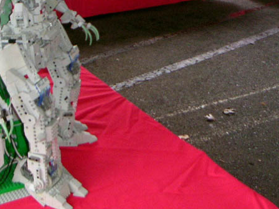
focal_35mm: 66
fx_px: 532
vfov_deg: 22.0
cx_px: 123
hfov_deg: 29.4
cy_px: 49
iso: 160
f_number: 2.8
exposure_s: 1/45
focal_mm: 5.7
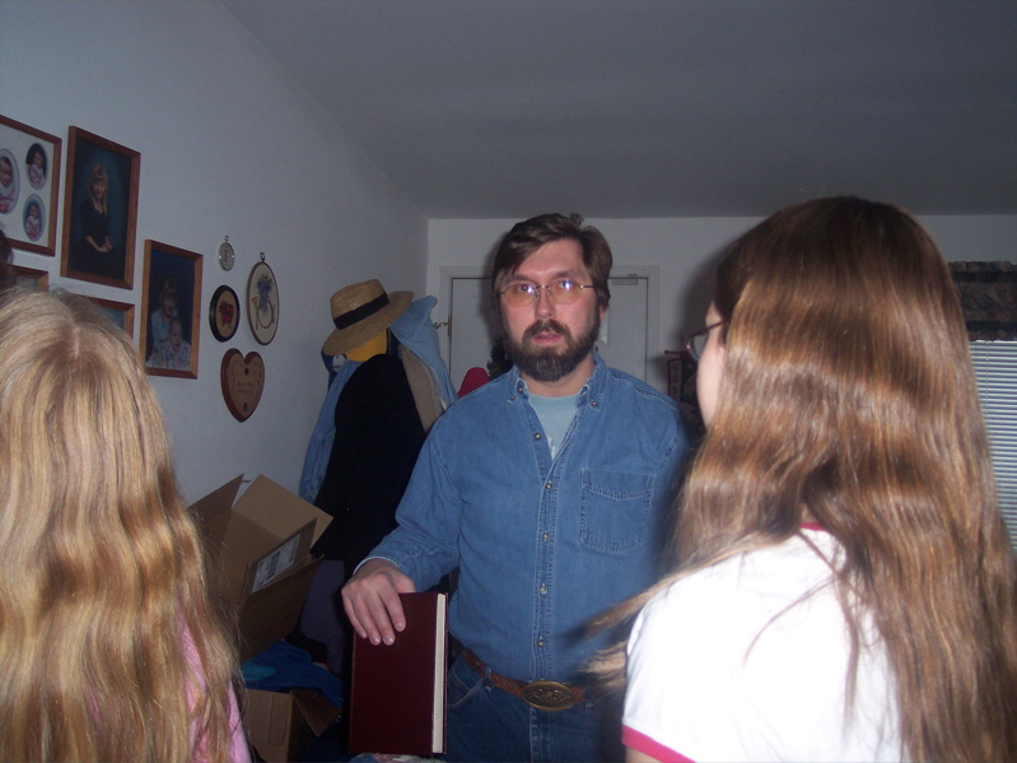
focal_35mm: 38
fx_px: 1116
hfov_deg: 49.0
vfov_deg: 37.7
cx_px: 508
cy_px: 382
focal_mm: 8
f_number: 2.8
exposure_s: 1/30
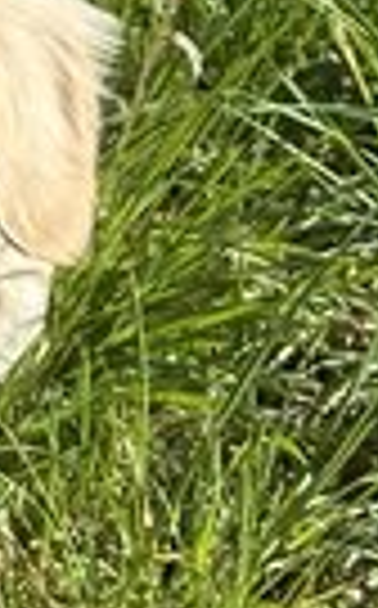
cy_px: -356
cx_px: -657
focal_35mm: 302
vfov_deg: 6.8
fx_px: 4994
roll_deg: -1.5
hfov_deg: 4.2
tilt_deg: -12.9
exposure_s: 1/2114
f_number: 1.78
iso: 64
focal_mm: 6.86
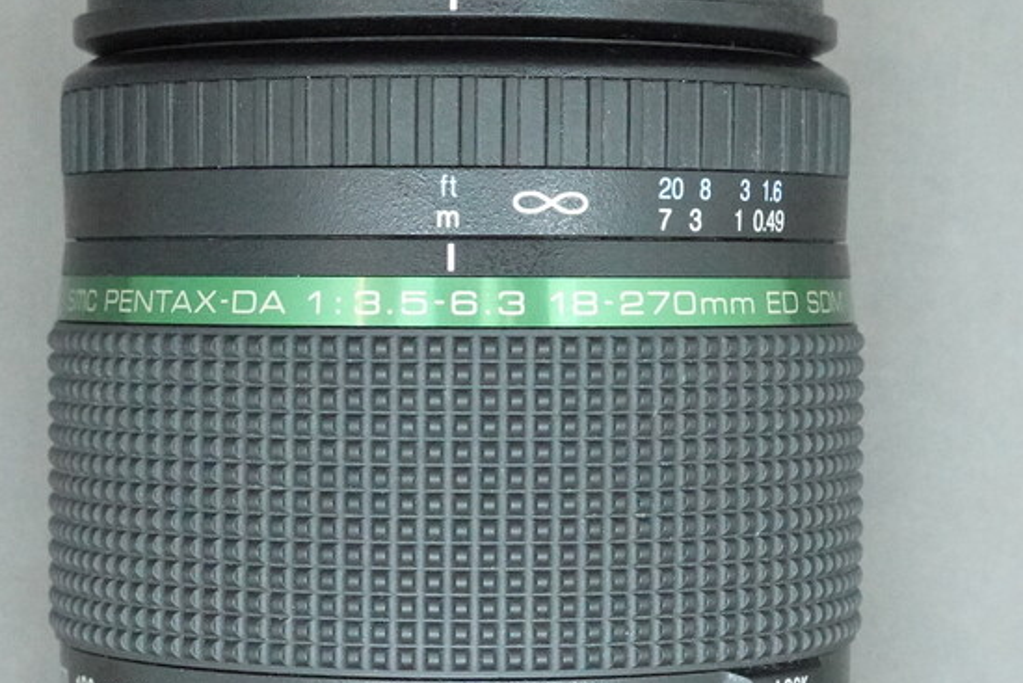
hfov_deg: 17.1
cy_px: 469
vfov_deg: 11.4
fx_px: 3411
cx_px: 476
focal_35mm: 120
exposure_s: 1/60
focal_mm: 20.26
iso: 4000
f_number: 5.6
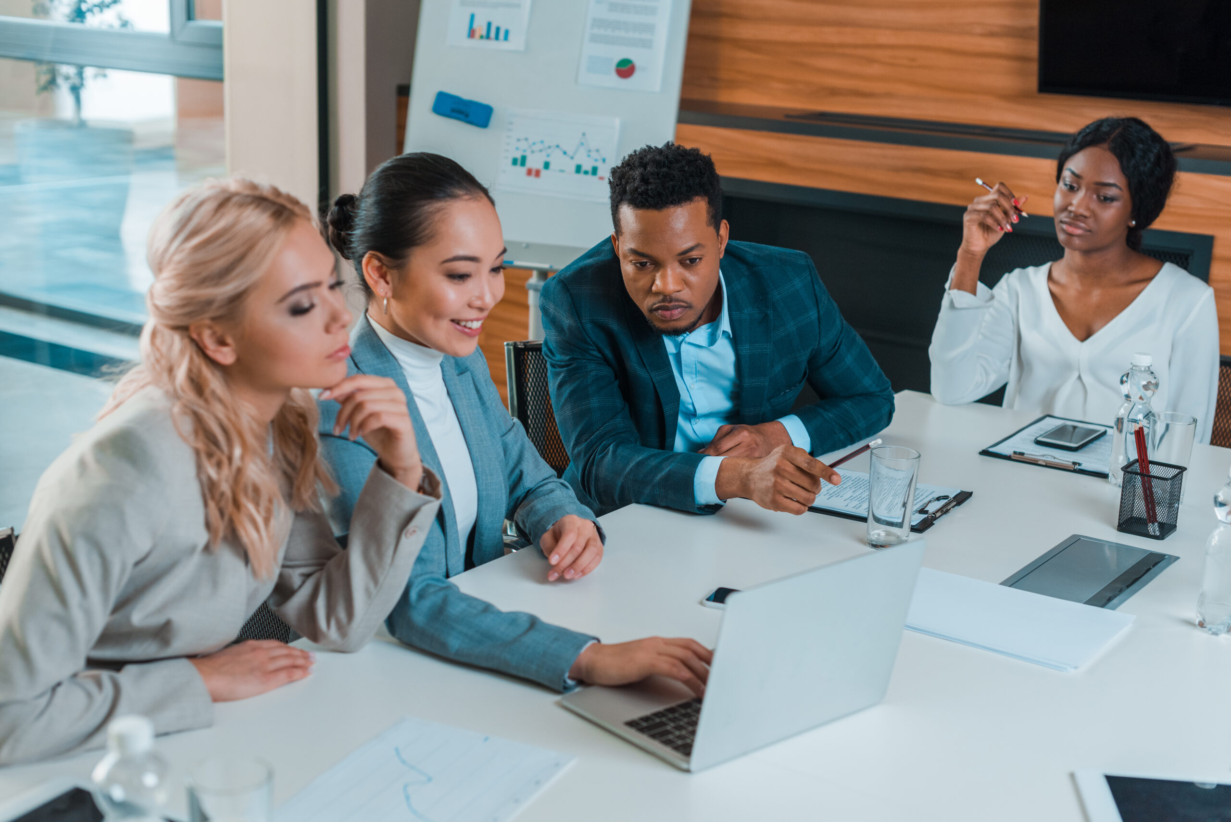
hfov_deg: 39.6
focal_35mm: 50
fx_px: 1710
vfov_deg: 27.0
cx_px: 616
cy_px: 411
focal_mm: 50
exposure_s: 1/200
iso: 400
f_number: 3.5
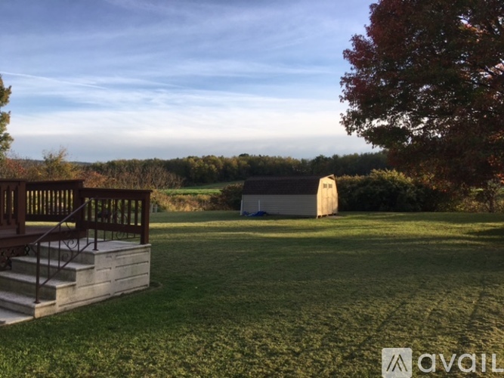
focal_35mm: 29
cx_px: 252
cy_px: 189
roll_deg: -0.7
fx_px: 422
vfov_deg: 48.2
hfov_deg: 61.7
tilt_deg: +1.0
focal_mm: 4.15
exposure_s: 1/447
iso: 25
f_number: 2.2
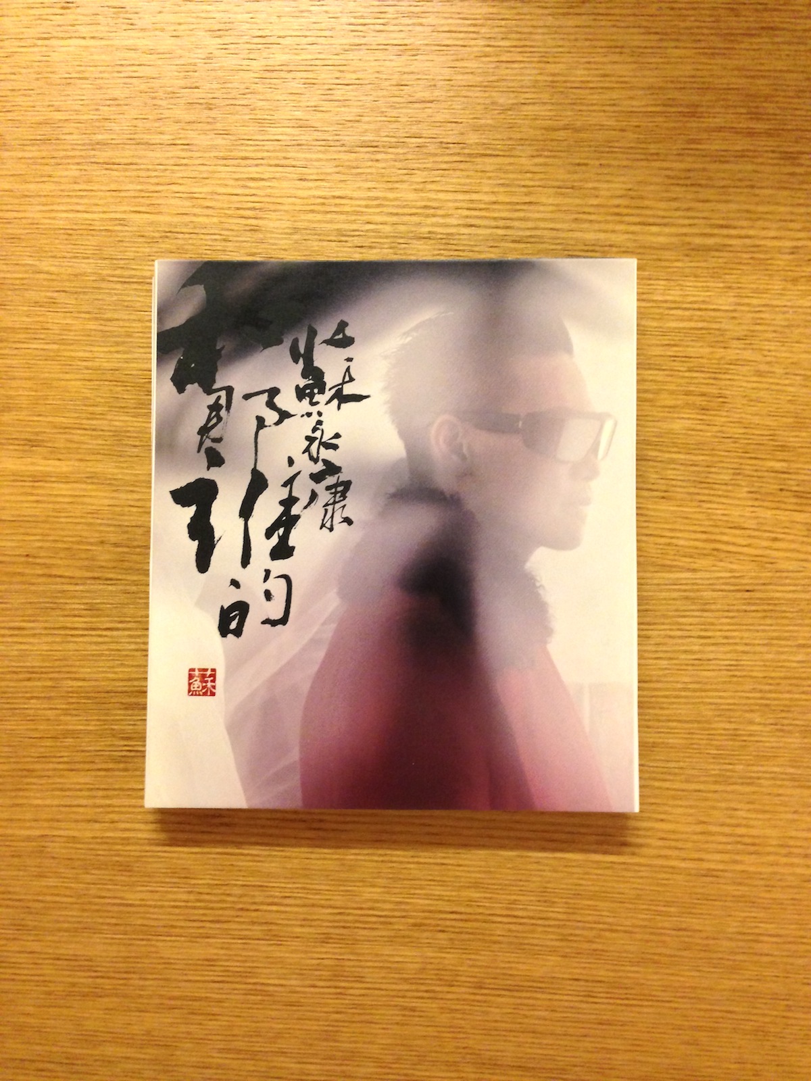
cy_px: 540
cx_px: 406
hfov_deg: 42.9
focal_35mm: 33
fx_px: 1031
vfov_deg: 55.4
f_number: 2.4
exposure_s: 1/20
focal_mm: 4.13
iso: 250
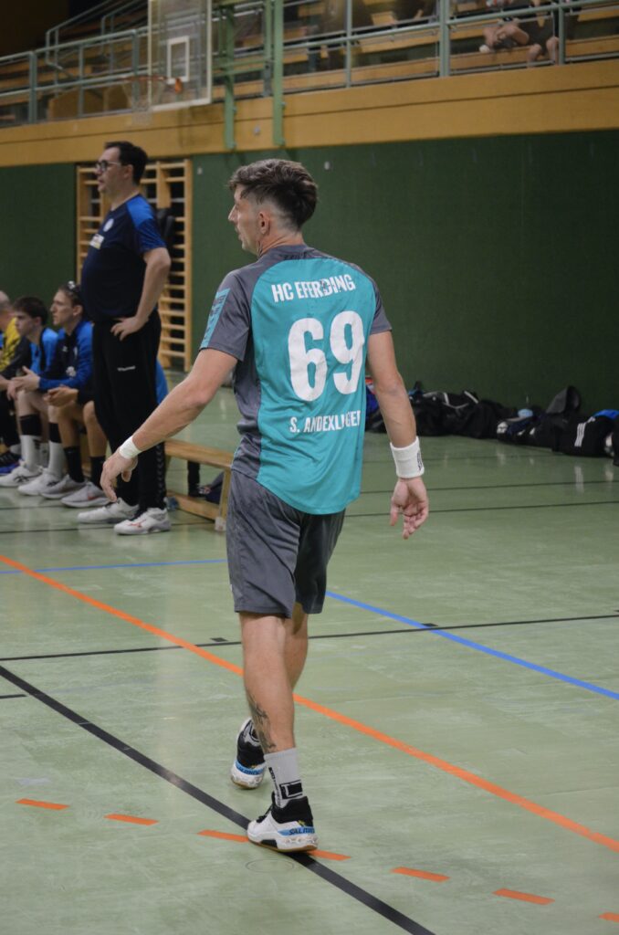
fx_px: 2138
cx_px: 310
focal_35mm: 82
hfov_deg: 16.5
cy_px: 468
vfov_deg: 24.7
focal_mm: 55
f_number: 4
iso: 1600
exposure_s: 1/250
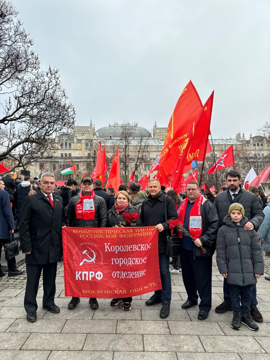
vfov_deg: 71.6
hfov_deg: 56.8
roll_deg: +0.2
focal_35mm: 24
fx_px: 250
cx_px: 135
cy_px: 180
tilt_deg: +4.7
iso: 80
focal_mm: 6.86
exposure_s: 1/690
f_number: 1.78
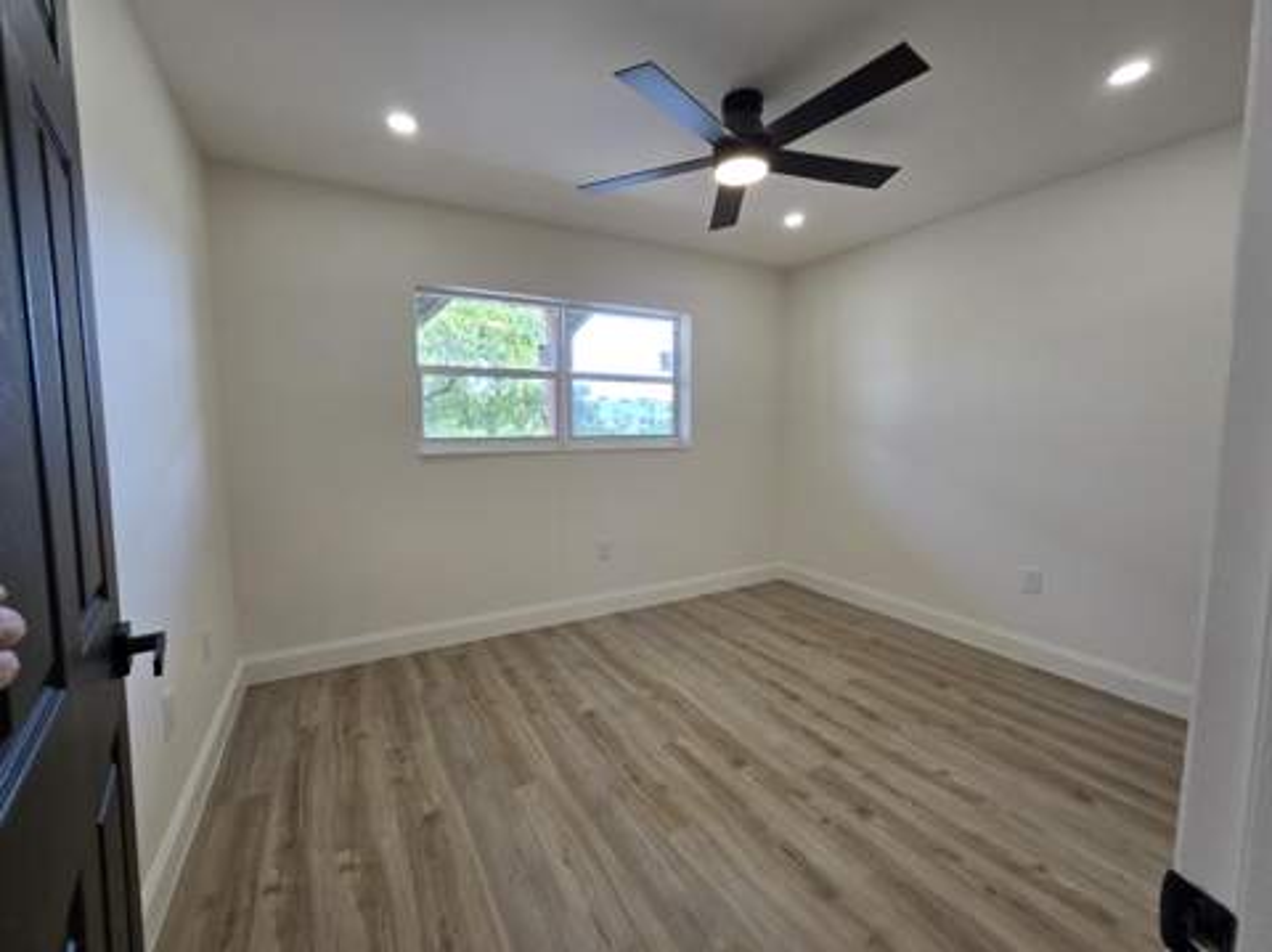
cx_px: 636
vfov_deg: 89.8
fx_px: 477
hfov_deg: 106.2
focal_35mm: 13
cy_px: 476
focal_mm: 2.2
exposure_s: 1/120
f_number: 2.2
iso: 80
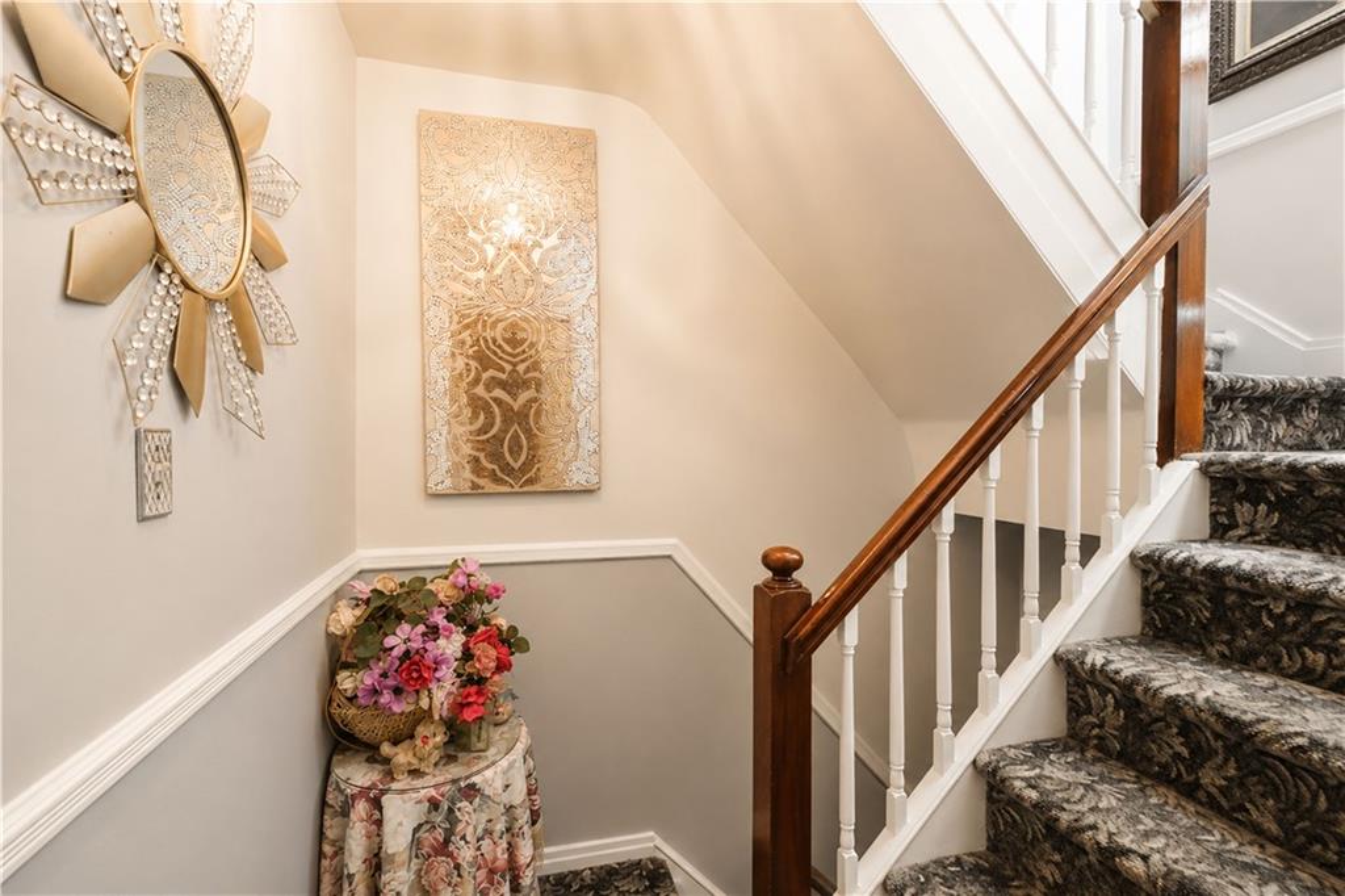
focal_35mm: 15
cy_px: 448
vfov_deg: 77.3
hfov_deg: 100.4
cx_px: 672
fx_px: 560
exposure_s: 1/40
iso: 2000
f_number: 6.4
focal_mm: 10
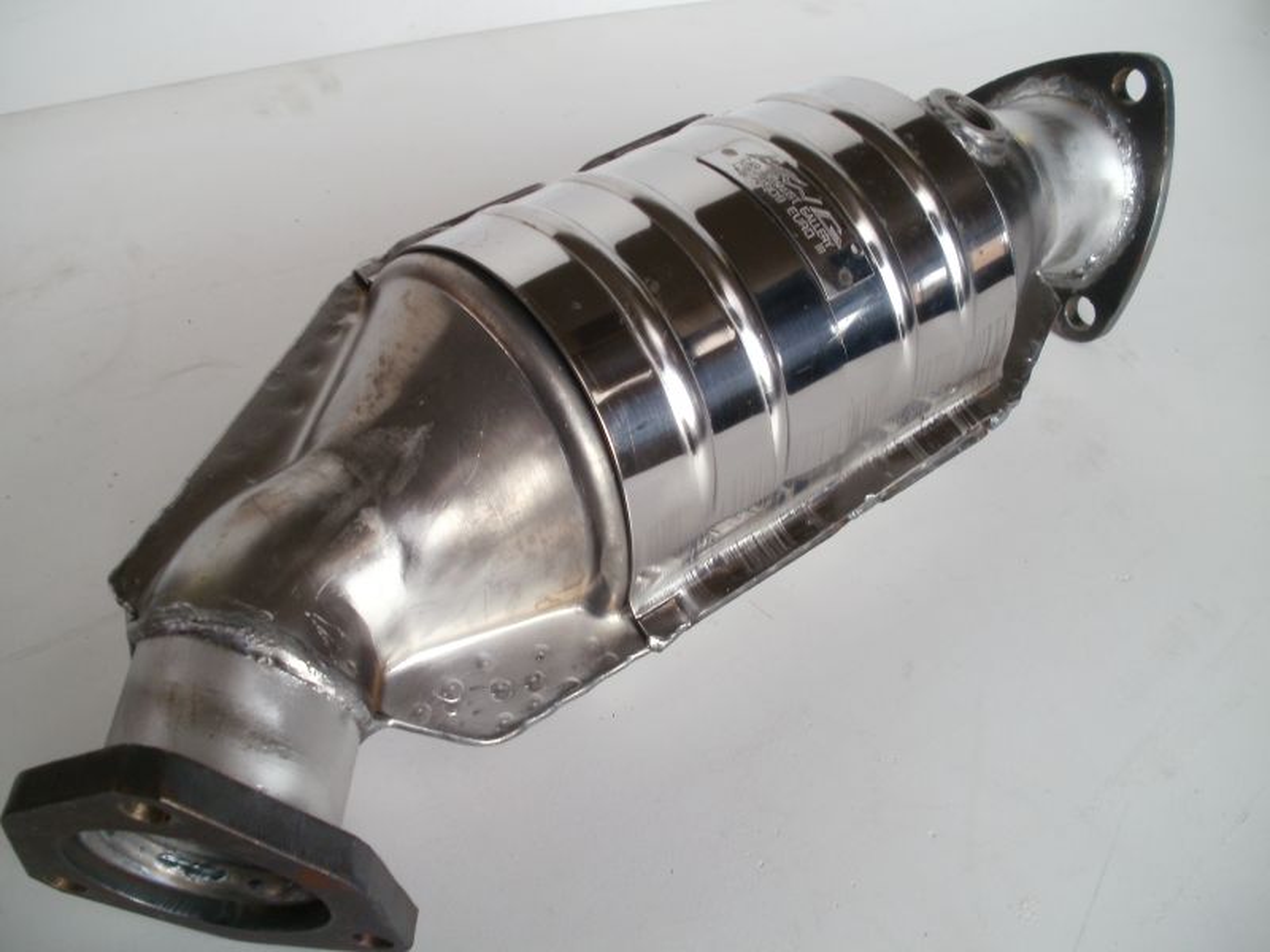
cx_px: 635
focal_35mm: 36
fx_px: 1321
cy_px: 476
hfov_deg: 51.4
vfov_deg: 39.7
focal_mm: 6.3
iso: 100
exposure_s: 1/30
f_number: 3.5
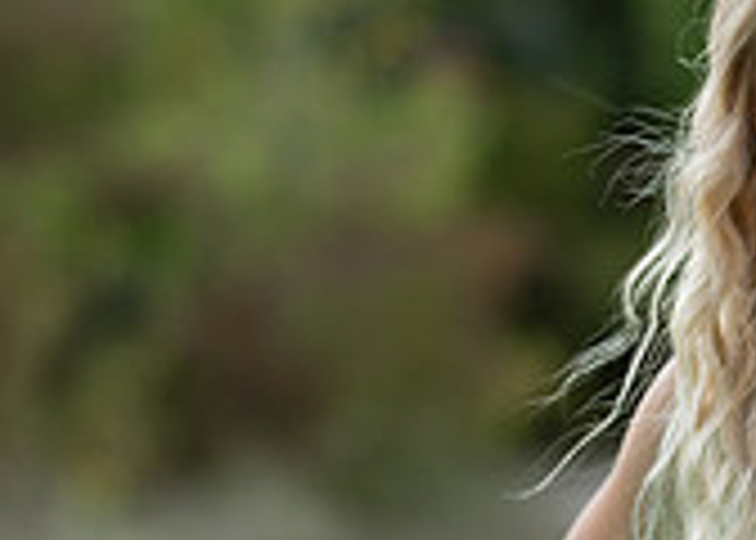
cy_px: 539
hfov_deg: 9.0
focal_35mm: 221
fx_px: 4745
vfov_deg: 6.5
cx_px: 924
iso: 100
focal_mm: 50
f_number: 1.2
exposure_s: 1/1000
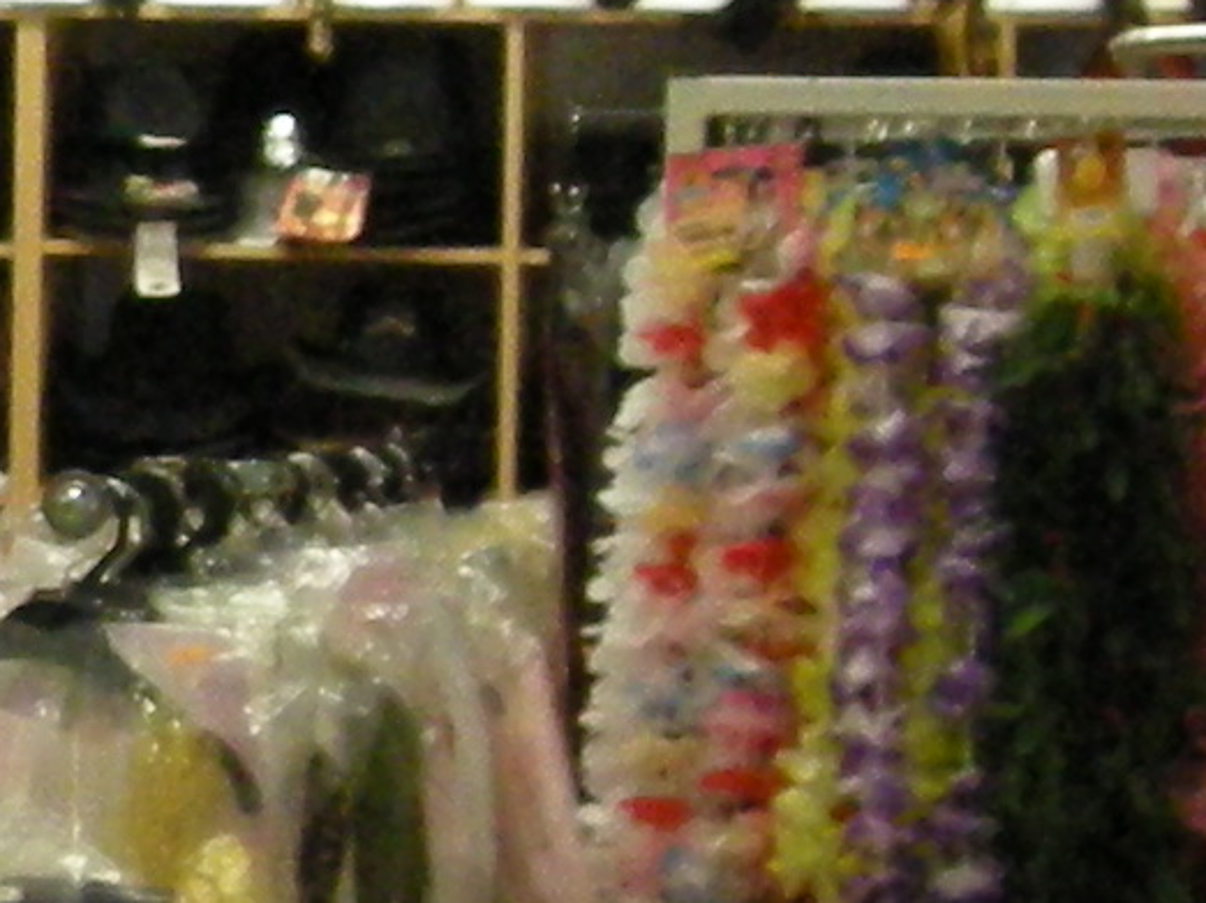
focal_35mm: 206
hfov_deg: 8.7
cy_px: 723
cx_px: -1673
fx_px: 7174
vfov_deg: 7.2
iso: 400
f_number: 2.8
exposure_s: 1/30
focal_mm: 5.7
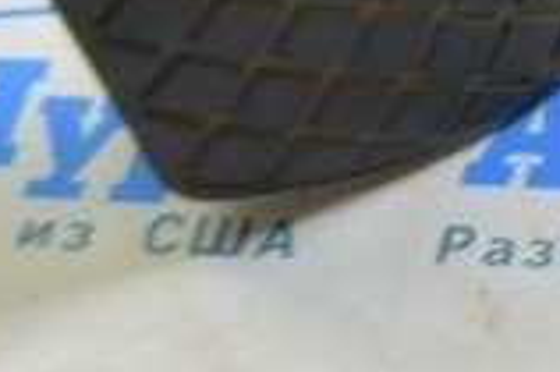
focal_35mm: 233
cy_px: -342
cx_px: 1428
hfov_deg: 8.0
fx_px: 3621
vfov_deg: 5.8
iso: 400
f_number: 5.6
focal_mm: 24
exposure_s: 1/20
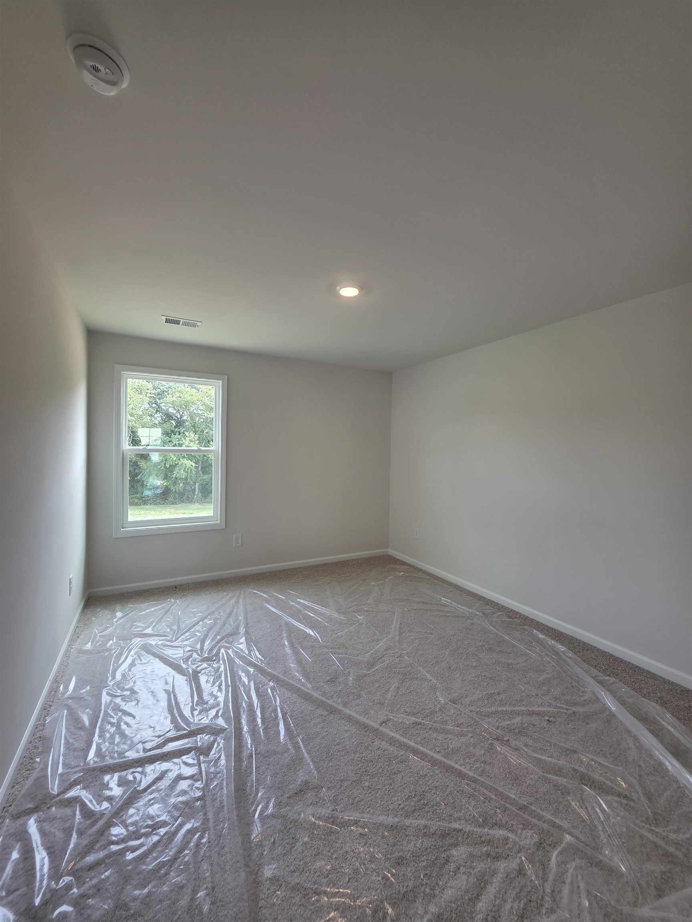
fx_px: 347
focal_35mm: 13
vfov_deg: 106.2
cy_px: 461
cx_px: 346
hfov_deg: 89.9
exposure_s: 1/120
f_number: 1.9
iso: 100
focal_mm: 2.2
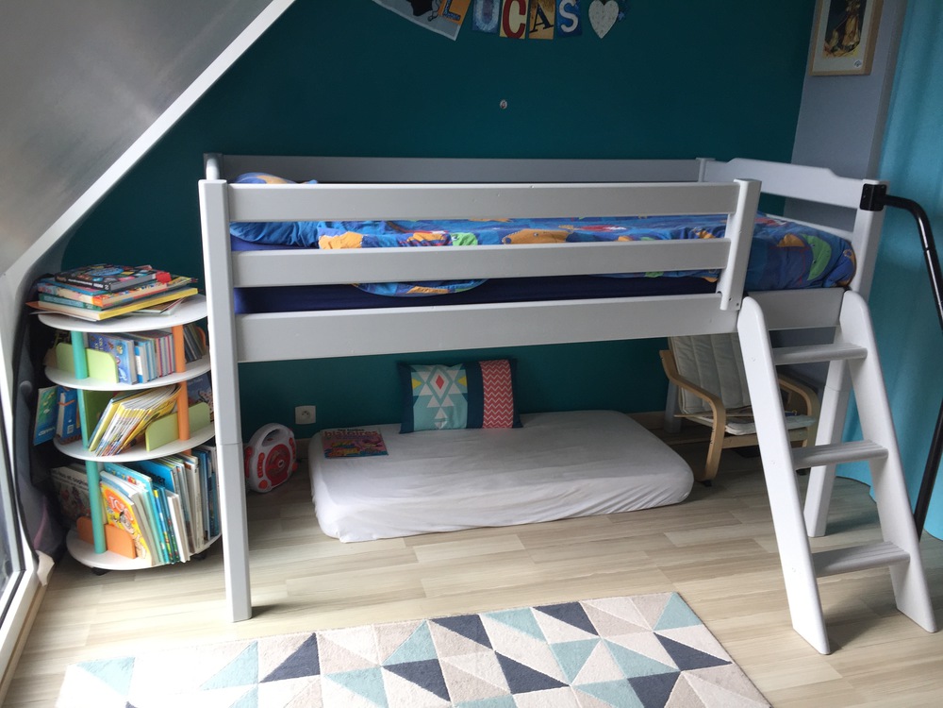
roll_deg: -3.5
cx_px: 472
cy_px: 354
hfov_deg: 61.7
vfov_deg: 48.2
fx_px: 790
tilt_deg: -18.5
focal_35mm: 29
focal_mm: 4.15
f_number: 2.2
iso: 40
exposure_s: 1/100
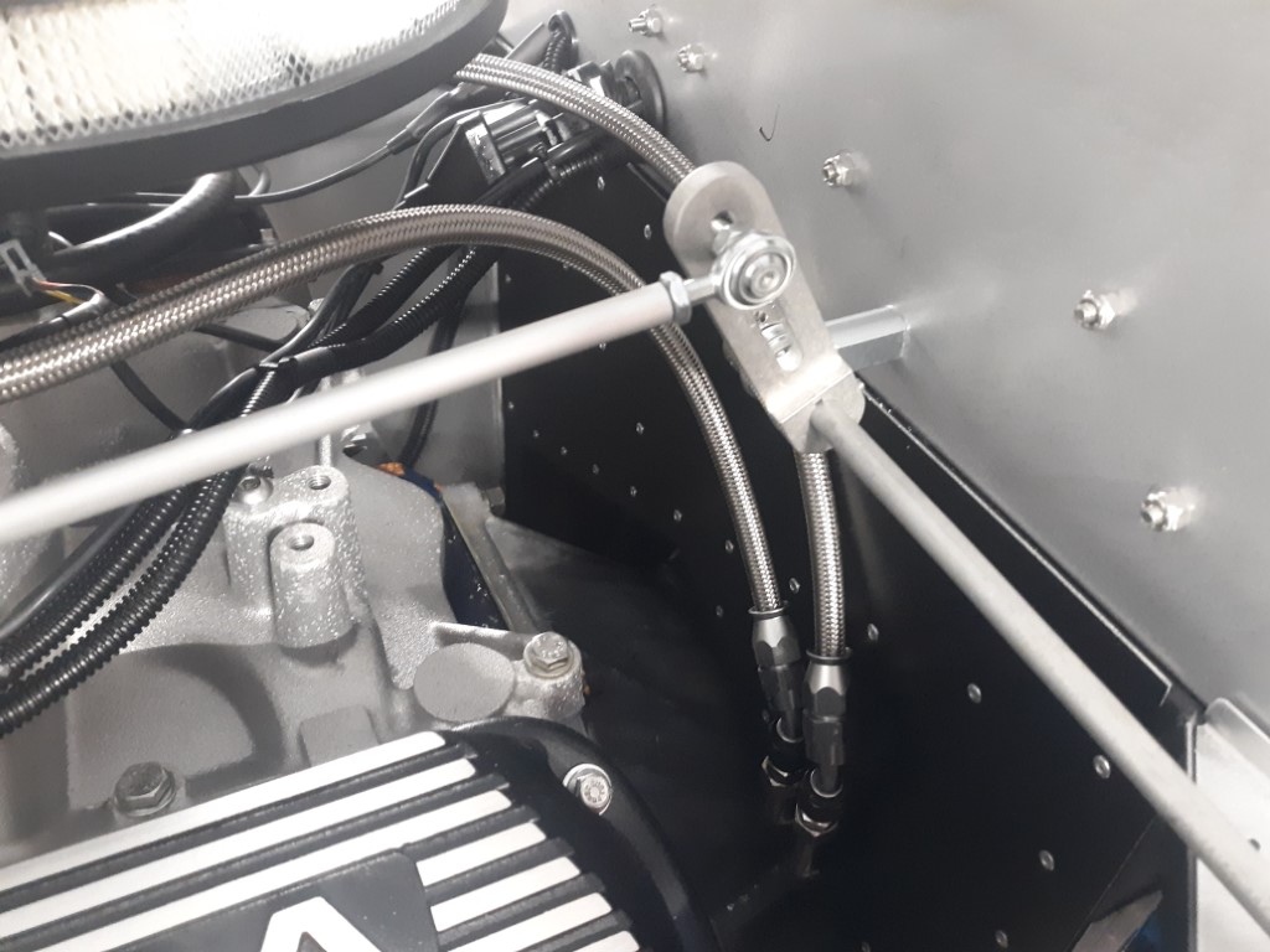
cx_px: 635
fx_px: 1027
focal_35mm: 28
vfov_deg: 49.7
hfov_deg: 63.4
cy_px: 476
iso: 640
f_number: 1.7
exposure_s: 1/20
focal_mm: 3.7
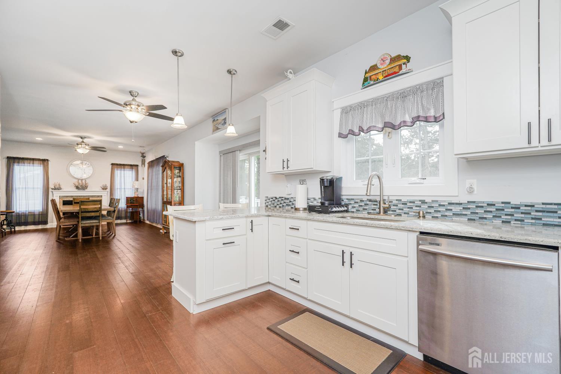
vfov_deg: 72.1
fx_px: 257
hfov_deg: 95.0
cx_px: 280
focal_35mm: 16
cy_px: 187
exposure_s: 1/30
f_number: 4
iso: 64
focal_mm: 16.5
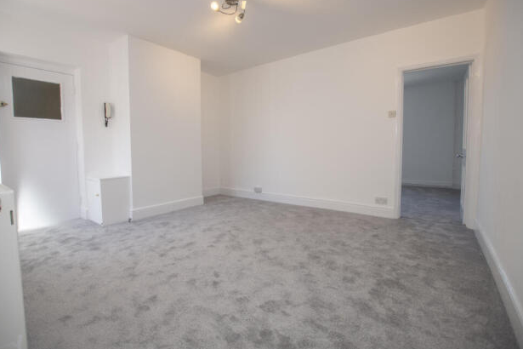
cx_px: 255
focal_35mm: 16
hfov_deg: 96.7
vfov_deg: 73.7
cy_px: 166
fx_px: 232
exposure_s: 1/125
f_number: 3.5
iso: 200
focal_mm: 10
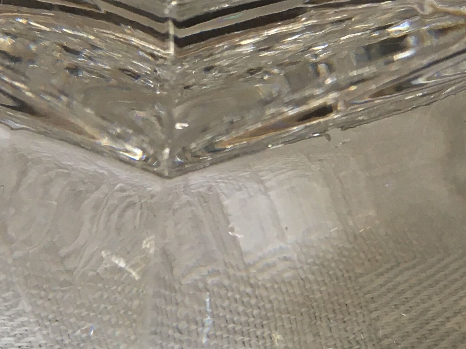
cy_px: 435
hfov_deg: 22.0
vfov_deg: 15.9
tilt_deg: -49.6
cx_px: 207
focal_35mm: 89
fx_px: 1198
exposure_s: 1/33
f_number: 2.2
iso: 25
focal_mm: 4.15
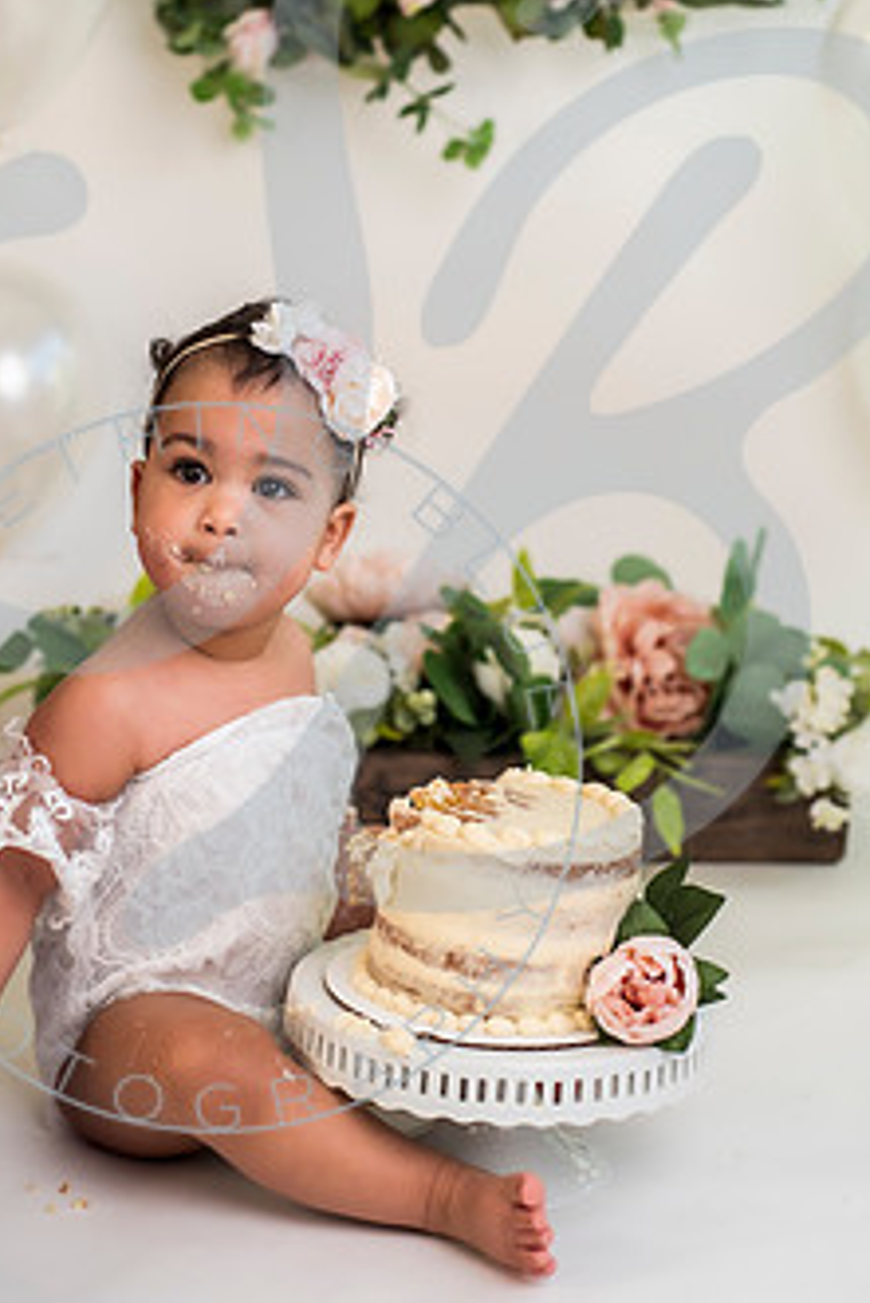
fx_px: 2462
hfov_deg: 20.0
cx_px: 394
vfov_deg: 29.5
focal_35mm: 68
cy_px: 468
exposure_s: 1/200
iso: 100
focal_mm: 50
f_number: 2.8
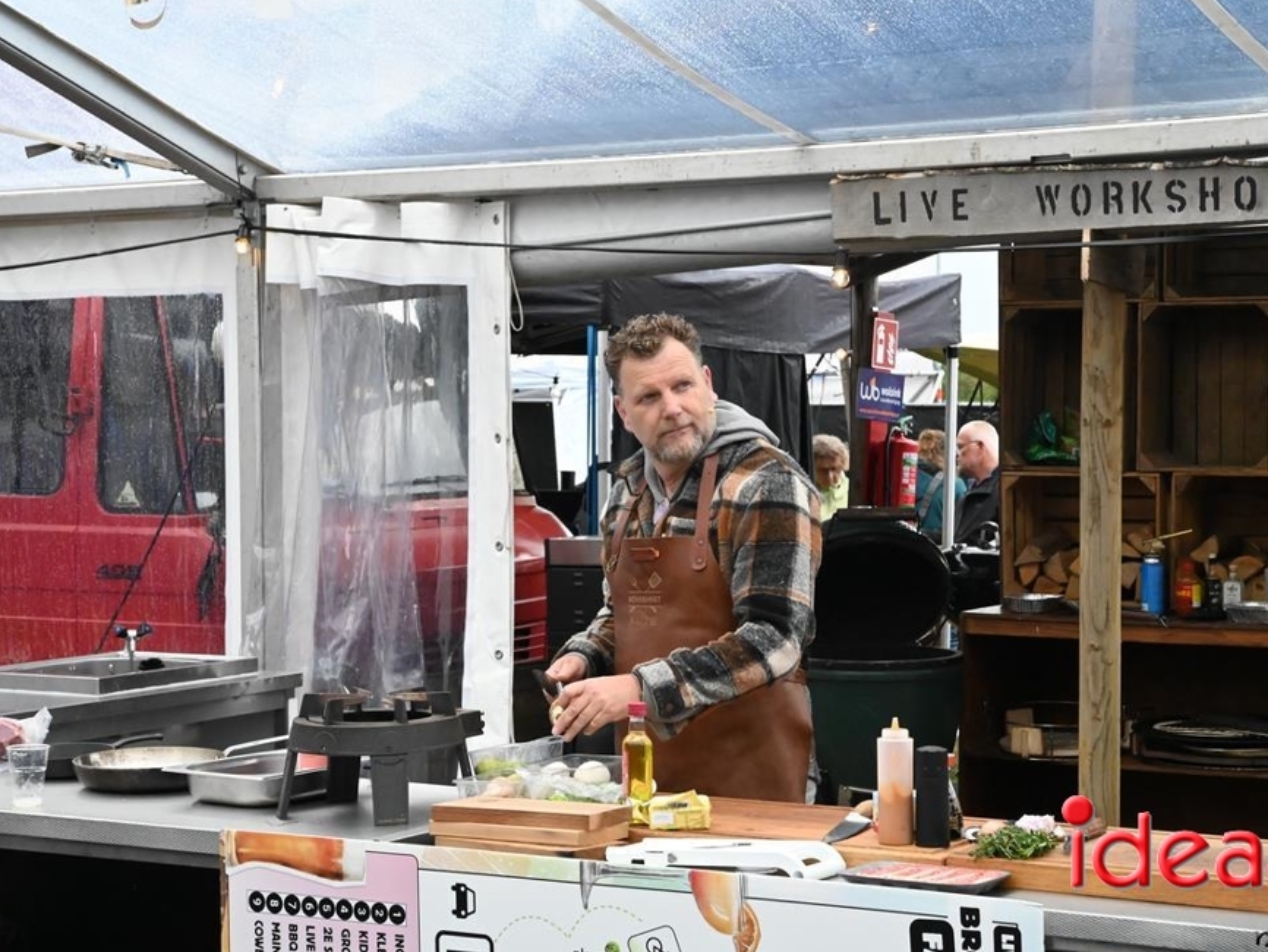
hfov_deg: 25.3
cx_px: 687
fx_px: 2821
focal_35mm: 77
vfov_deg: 19.1
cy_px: 477
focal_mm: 70
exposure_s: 1/2500
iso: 12800
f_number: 13
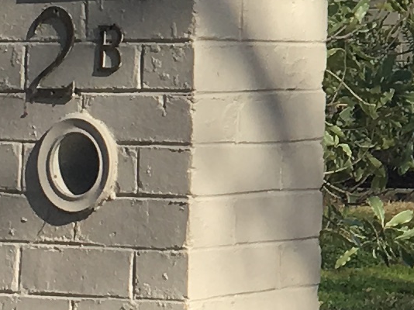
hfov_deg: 8.6
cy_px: -148
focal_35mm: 219
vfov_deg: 6.7
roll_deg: +1.8
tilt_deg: +1.4
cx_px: 813
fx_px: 2618
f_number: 2.2
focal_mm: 4.15
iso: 25
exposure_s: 1/938
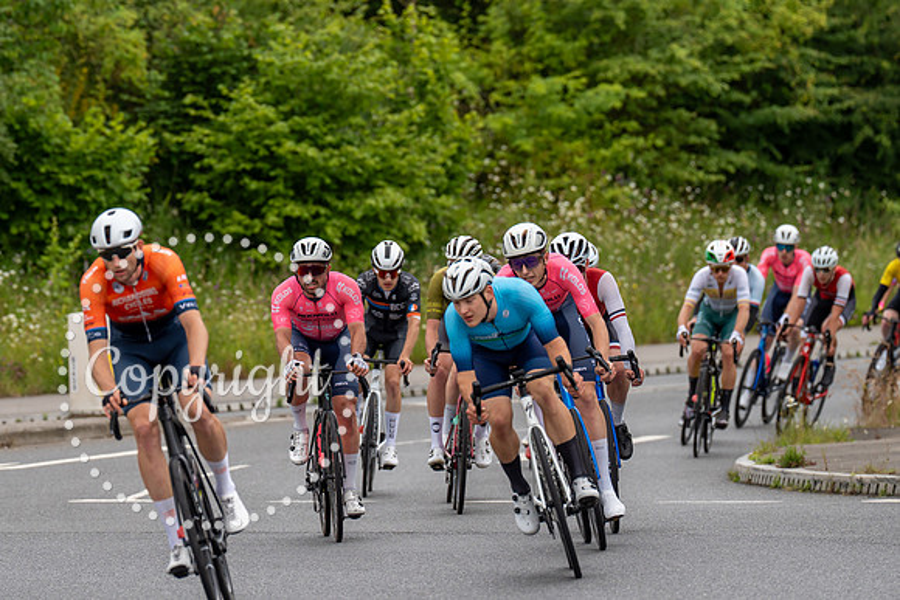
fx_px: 6966
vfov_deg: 4.9
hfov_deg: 7.4
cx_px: 273
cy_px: 182
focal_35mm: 279
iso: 400
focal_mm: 200
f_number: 4
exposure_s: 1/1000
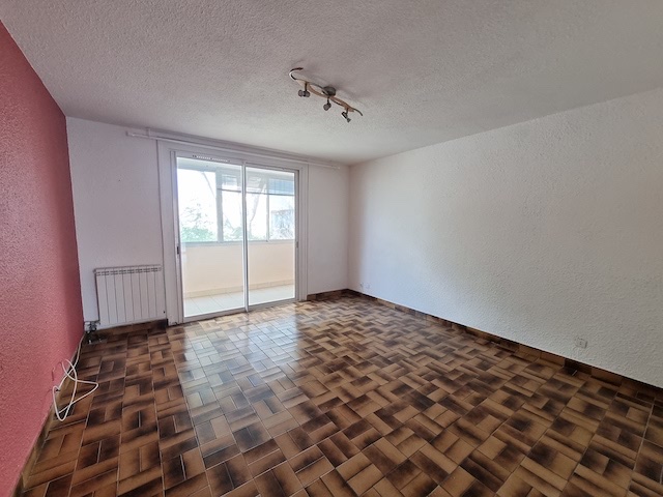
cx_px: 332
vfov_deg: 89.9
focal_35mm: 13
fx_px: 249
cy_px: 248
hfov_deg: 106.2
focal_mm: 2.2
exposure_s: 1/50
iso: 250
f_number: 2.2
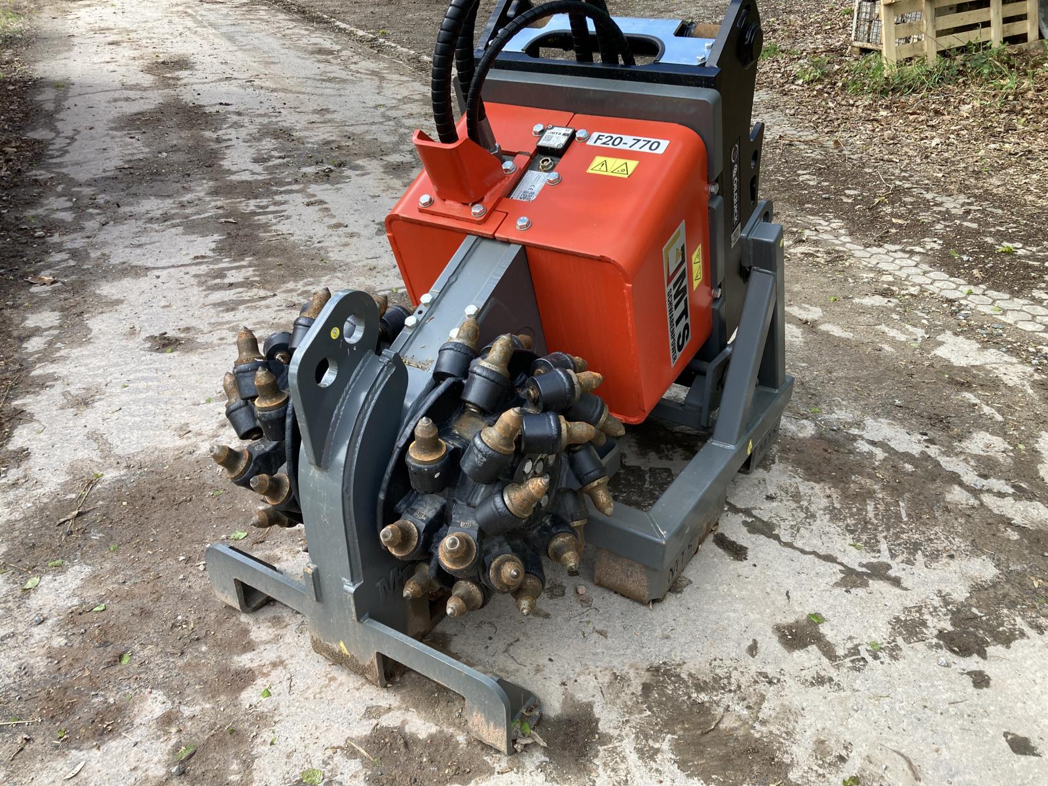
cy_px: 393
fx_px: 848
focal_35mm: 28
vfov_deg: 49.7
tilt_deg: -28.0
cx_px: 524
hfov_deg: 63.4
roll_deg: +1.2
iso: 20
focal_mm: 3.99
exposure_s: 1/289
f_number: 1.8
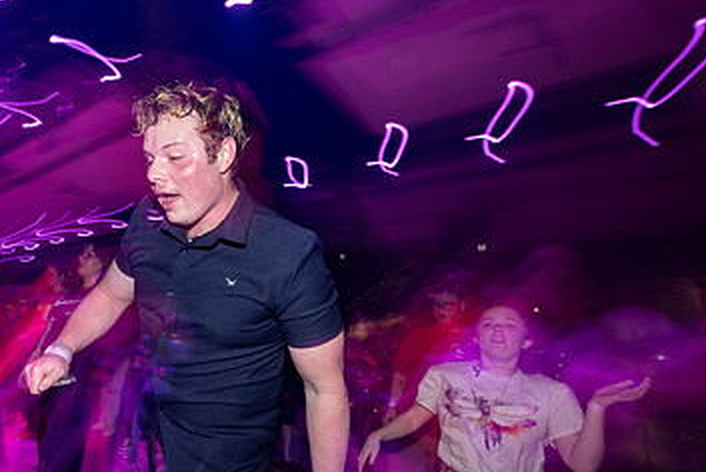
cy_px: 271
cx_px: 180
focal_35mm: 23
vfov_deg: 55.0
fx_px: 451
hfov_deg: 71.1
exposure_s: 1/2.5
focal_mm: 14
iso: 400
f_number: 5.6
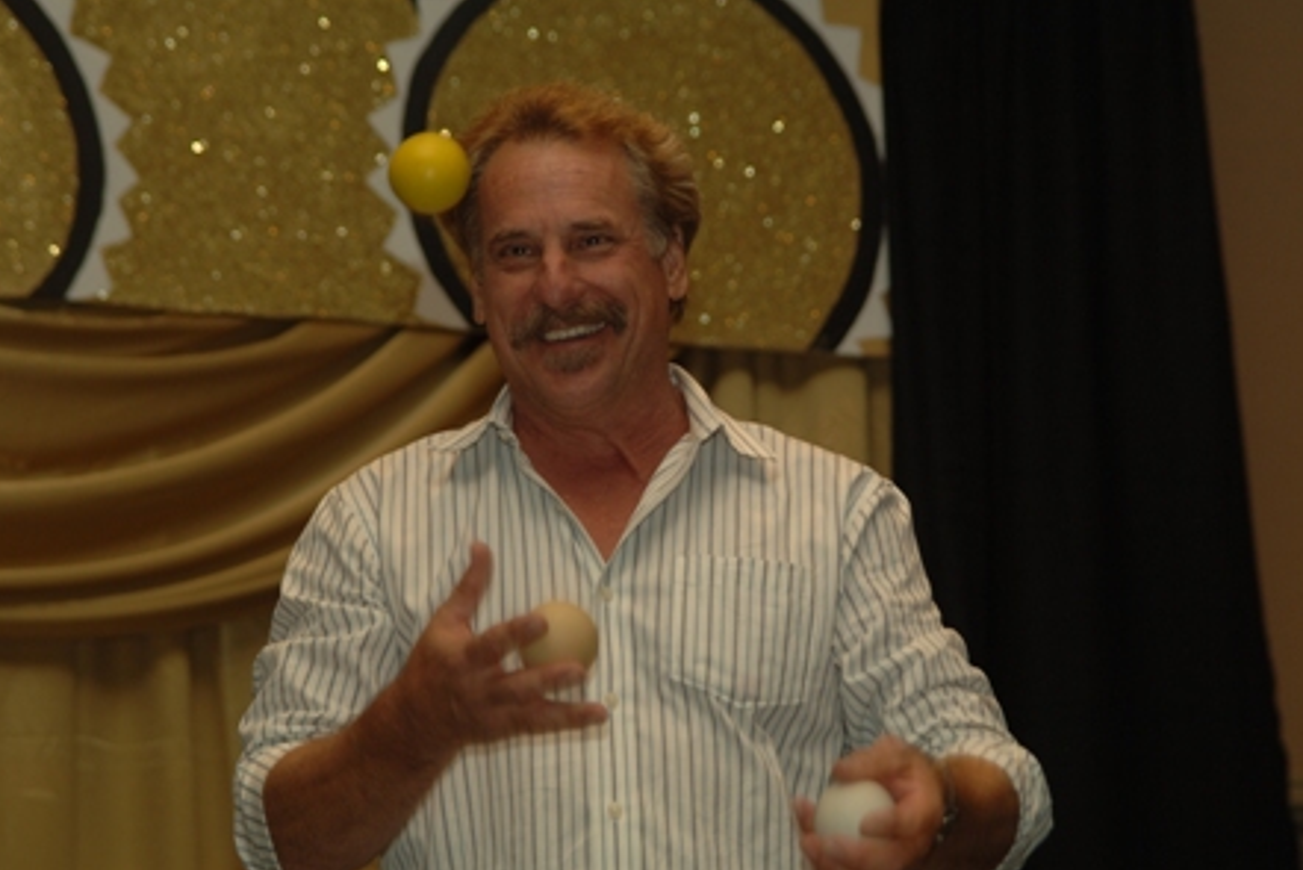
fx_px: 5775
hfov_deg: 12.9
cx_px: 649
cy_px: 436
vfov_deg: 8.6
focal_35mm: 160
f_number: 4.5
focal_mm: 105
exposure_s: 1/60
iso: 250
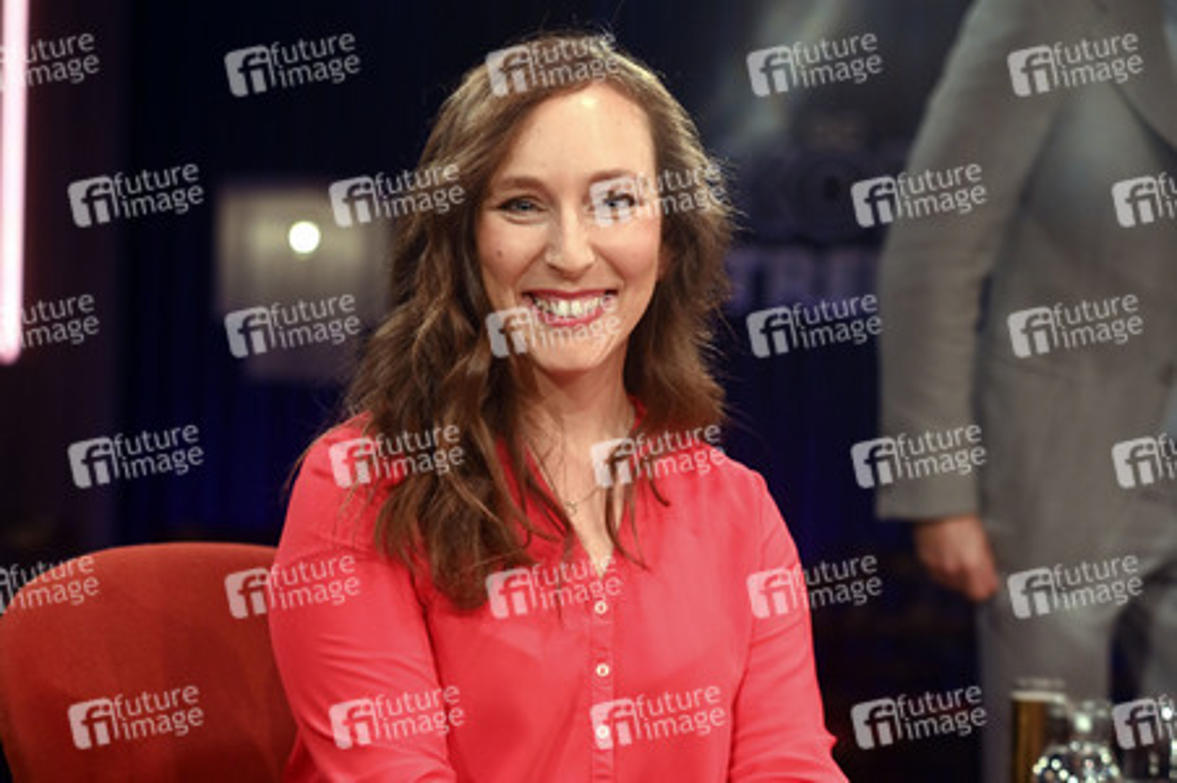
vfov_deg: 24.6
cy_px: 392
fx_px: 1797
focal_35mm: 55
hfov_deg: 36.3
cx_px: 588
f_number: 2.5
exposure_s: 1/250
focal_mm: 55
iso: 1250
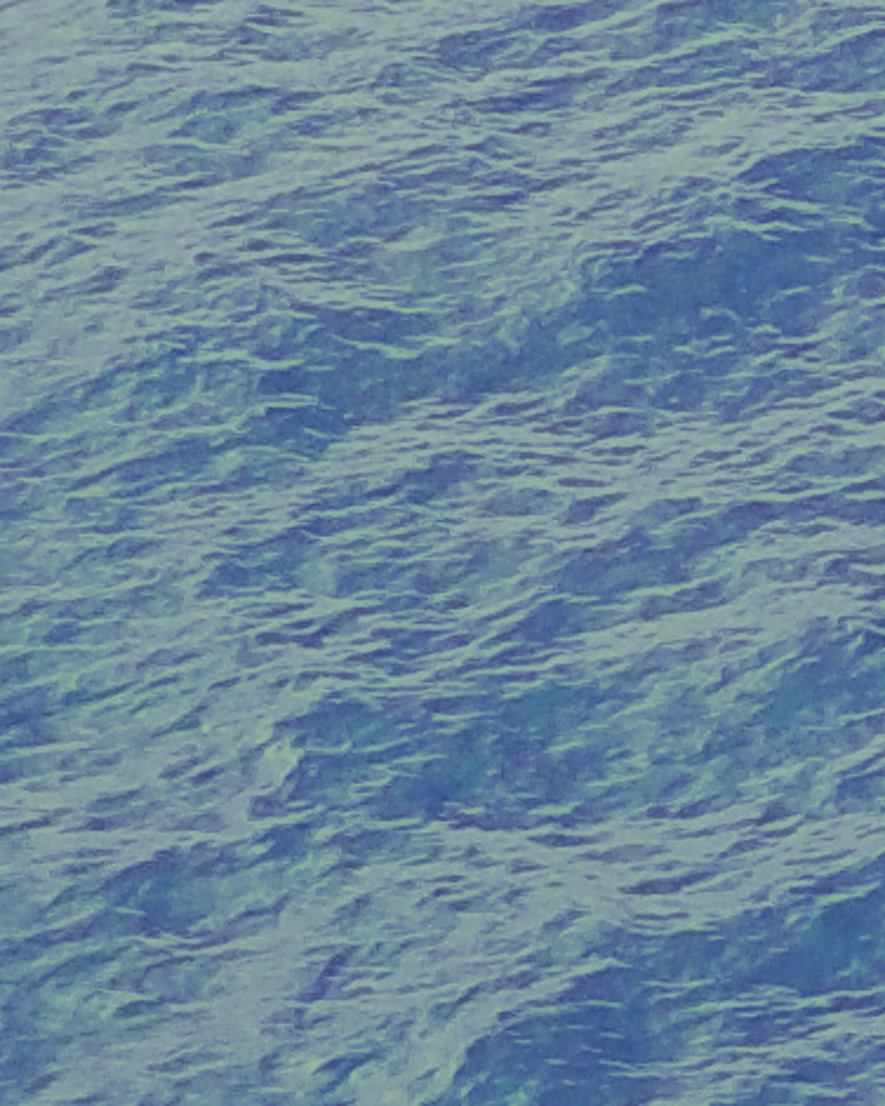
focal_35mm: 216
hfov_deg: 6.3
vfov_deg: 8.7
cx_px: 3072
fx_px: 7072
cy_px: 1824
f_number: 2.2
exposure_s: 1/758
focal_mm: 4.73
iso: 100
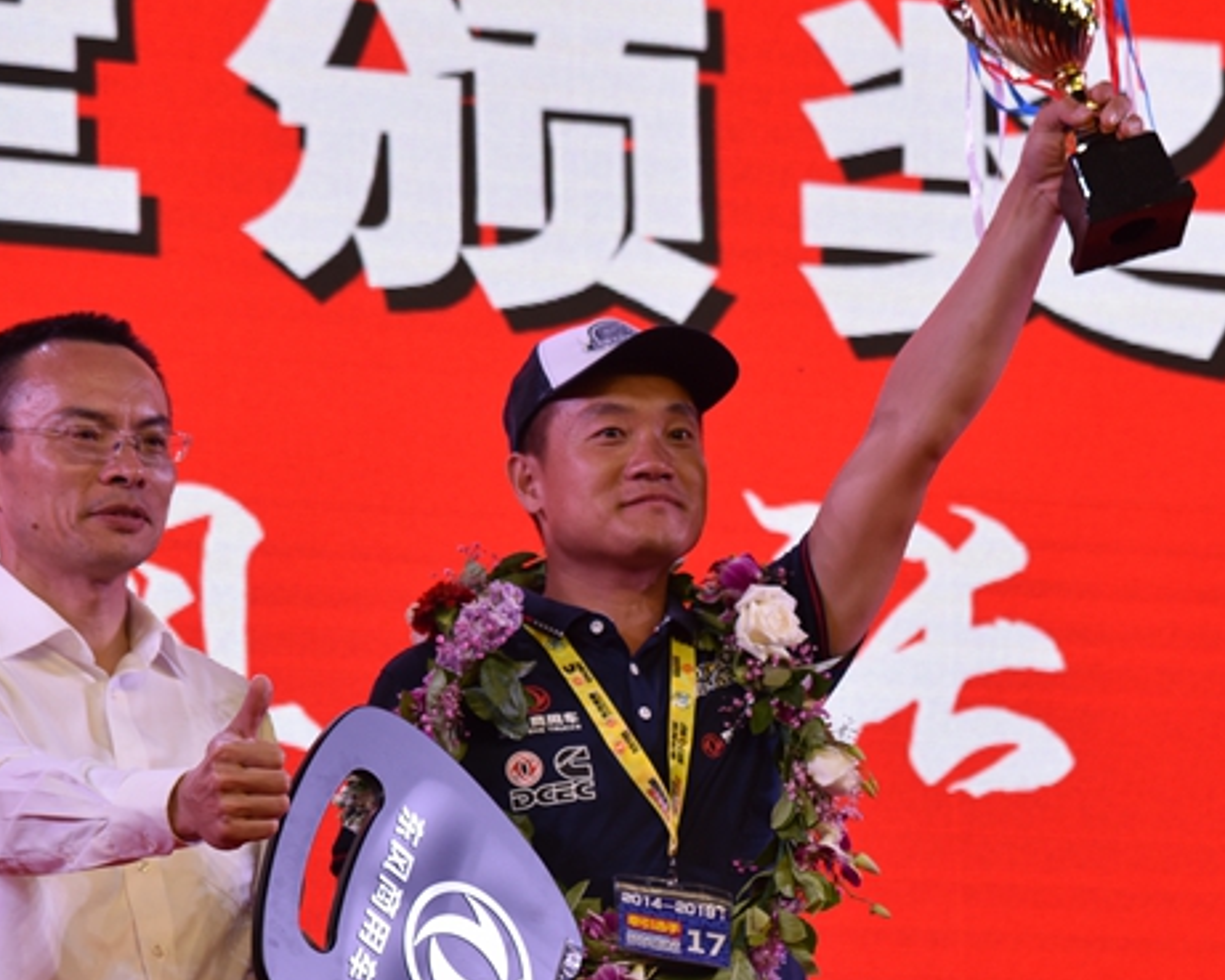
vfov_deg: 8.3
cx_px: 640
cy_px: 586
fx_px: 6781
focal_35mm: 187
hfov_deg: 10.3
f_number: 5.6
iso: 400
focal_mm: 110
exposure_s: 1/125
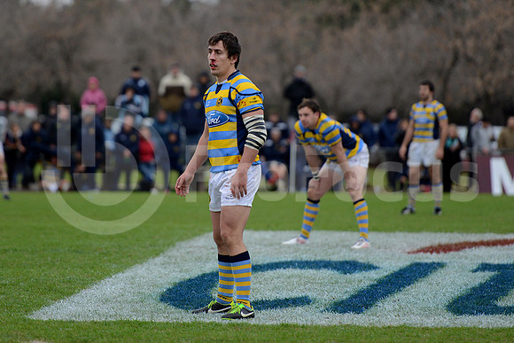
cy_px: 172
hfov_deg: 10.5
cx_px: 257
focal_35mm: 195
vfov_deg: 7.0
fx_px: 2785
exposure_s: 1/500
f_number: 2.8
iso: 1250
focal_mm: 195
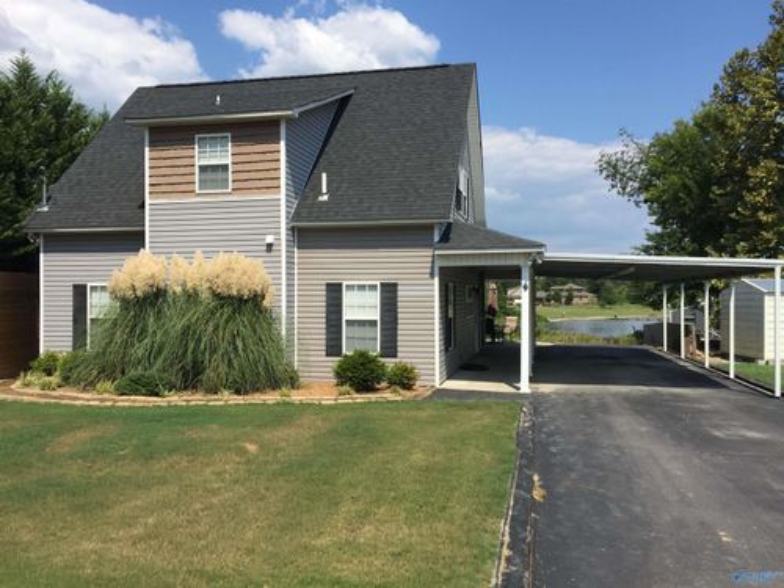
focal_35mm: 29
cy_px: 294
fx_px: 657
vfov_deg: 48.2
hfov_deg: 61.7
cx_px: 392
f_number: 2.2
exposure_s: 1/2475
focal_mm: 4.15
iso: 32
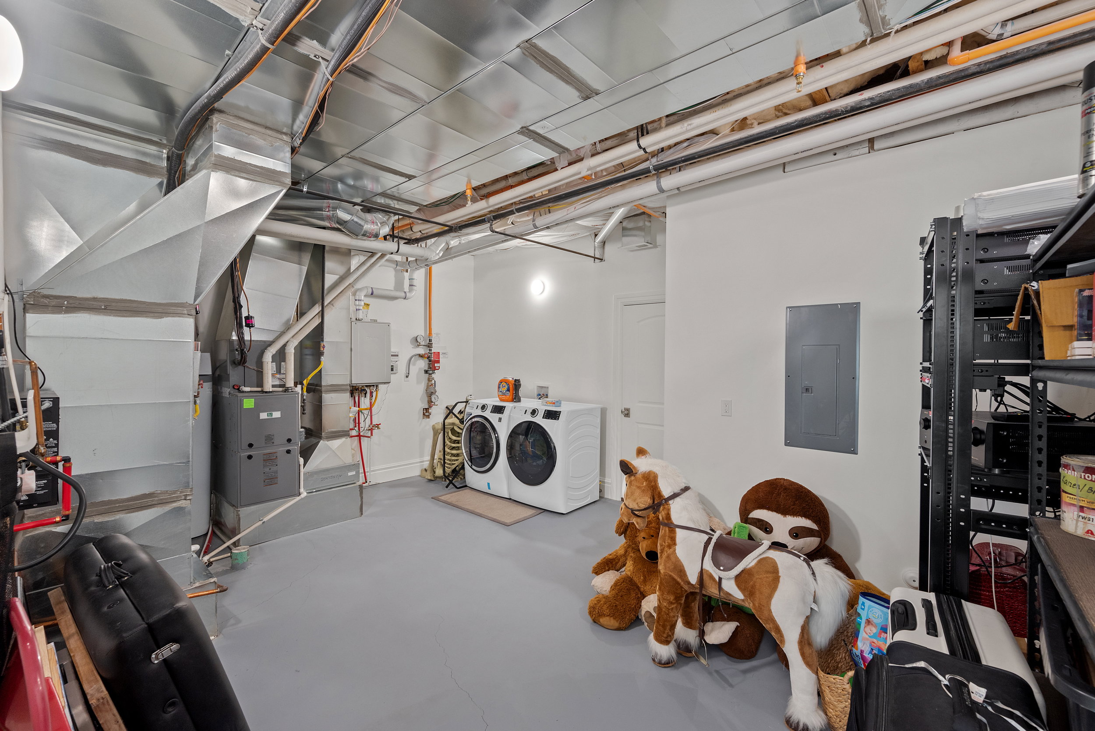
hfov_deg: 100.4
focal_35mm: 15
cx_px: 548
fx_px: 456
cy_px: 366
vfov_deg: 77.4
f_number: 8
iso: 500
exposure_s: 1.3
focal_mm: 15
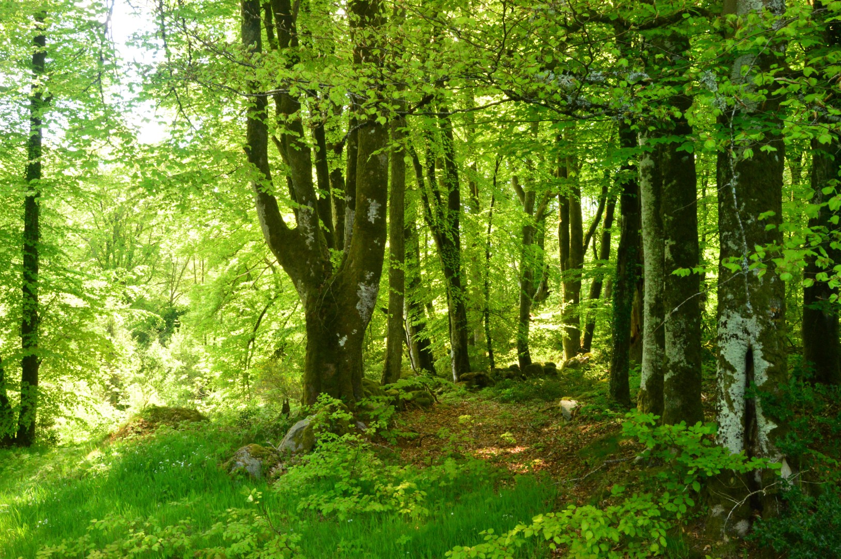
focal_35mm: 32
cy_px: 280
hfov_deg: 59.5
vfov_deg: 41.6
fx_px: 735
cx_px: 420
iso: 1800
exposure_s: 1/30
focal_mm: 21
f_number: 11
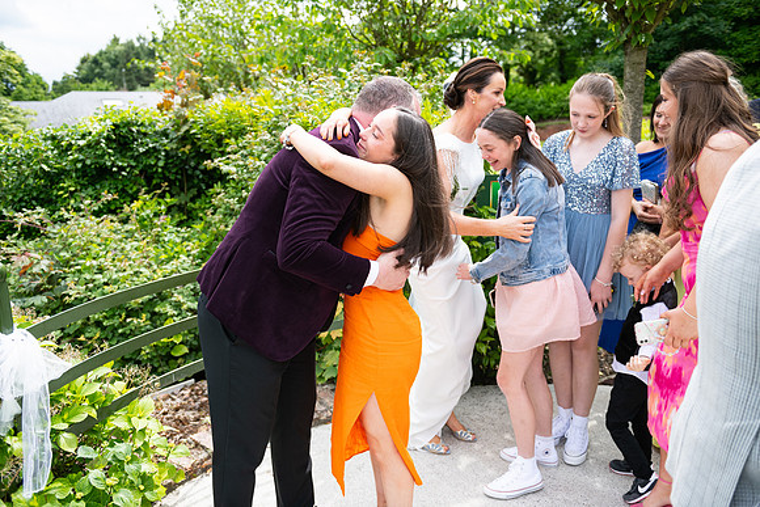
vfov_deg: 45.0
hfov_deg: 63.6
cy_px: 254
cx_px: 380
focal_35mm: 29
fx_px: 612
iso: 250
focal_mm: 29
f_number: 3.5
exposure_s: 1/1600
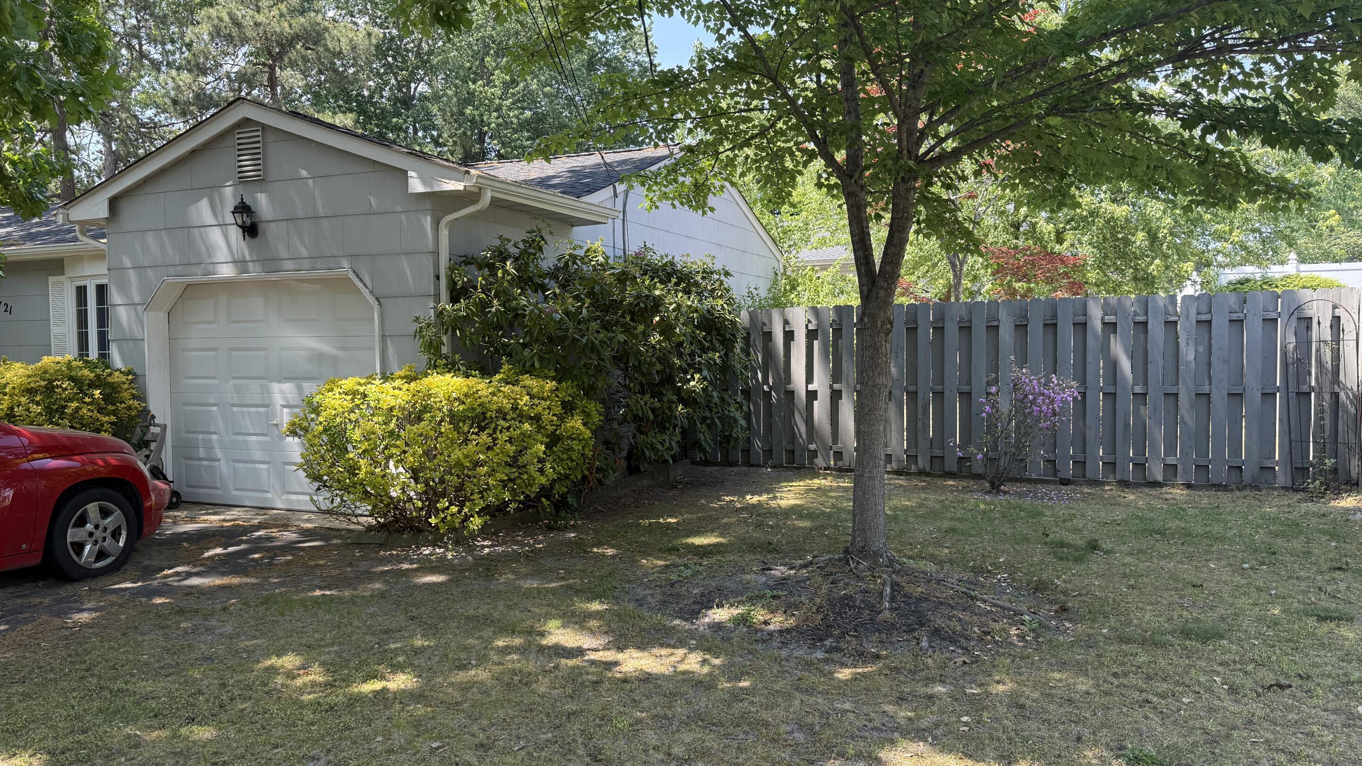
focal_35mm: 27
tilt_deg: -2.4
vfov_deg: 42.9
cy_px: 388
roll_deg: +0.7
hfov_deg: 69.9
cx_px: 675
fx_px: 975
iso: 100
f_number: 1.78
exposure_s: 1/671
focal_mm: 6.76
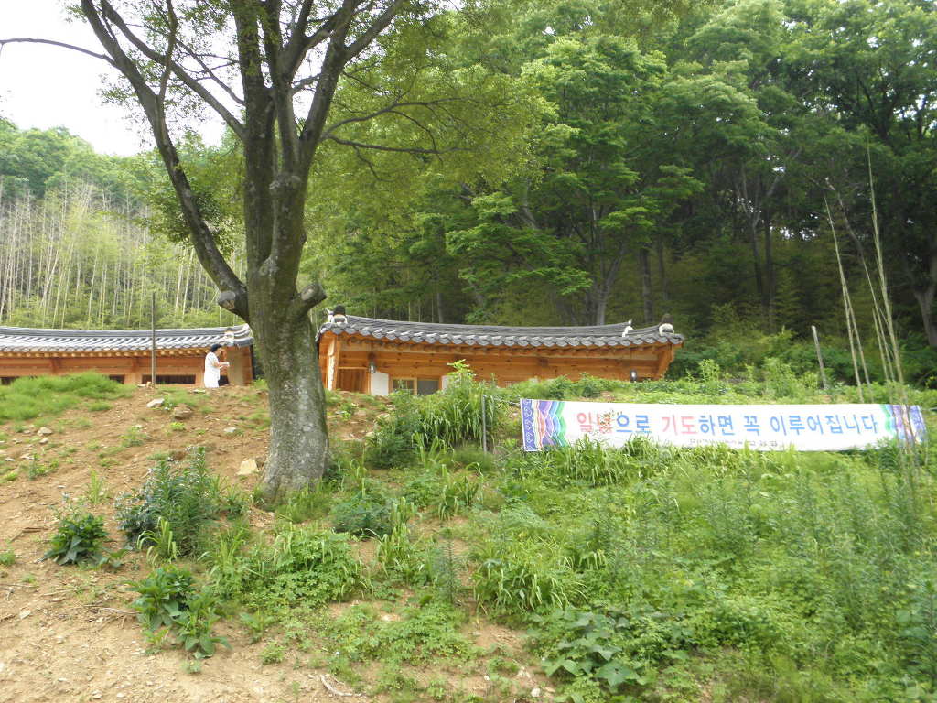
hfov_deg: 47.9
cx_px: 468
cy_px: 352
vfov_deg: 36.8
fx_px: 1056
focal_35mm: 39
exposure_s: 1/80
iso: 100
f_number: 3.8
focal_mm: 7.1
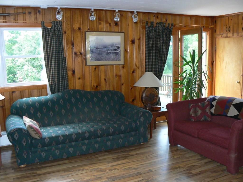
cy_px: 91
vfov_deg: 39.7
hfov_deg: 51.4
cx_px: 122
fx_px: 253
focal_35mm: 36
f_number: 2.8
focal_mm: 6
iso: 160
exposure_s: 1/30
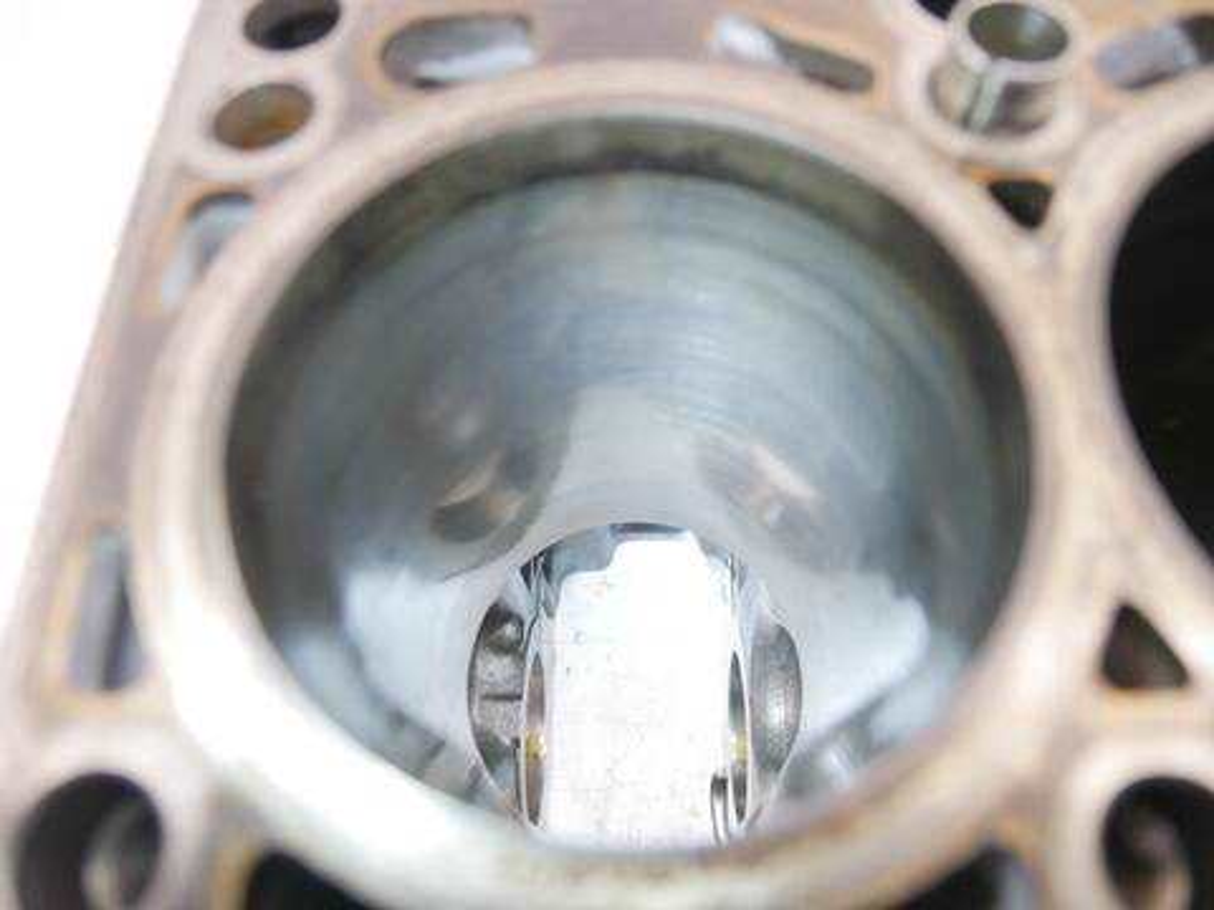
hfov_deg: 71.6
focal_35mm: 24
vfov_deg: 56.8
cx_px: 607
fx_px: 842
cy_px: 455
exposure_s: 1/60
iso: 1250
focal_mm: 12
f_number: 3.5
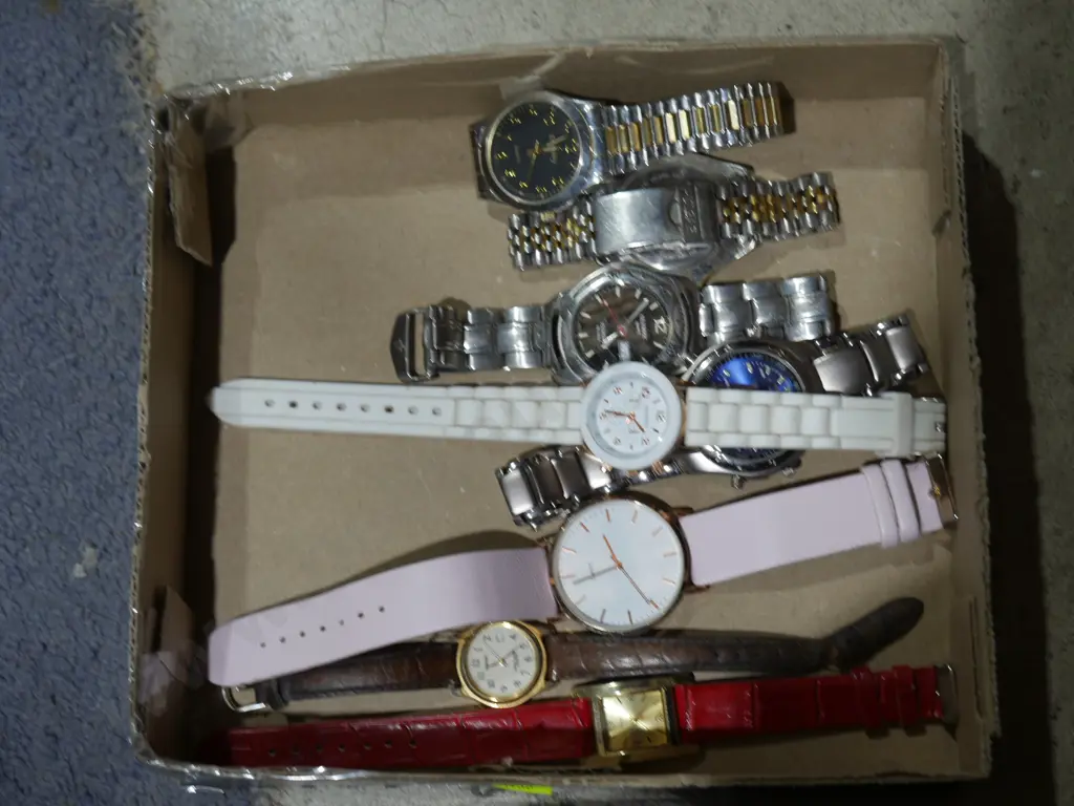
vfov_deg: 25.2
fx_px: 1800
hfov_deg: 33.2
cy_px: 403
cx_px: 537
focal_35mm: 58
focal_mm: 29
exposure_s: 1/60
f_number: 5.4
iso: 320
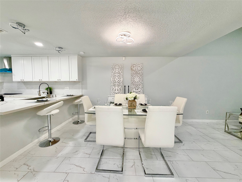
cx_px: 121
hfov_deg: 102.1
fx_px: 98
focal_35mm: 14
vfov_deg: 85.7
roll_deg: +0.3
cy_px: 91
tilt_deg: -3.1
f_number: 2.2
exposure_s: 1/120
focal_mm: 2.22
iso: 160
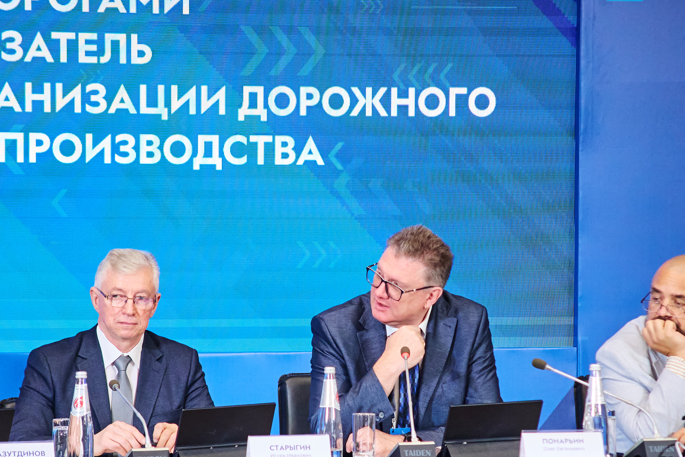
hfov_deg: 7.4
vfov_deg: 4.9
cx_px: 396
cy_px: 275
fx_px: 5308
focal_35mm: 279
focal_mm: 150
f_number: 4
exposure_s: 1/250
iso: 3200
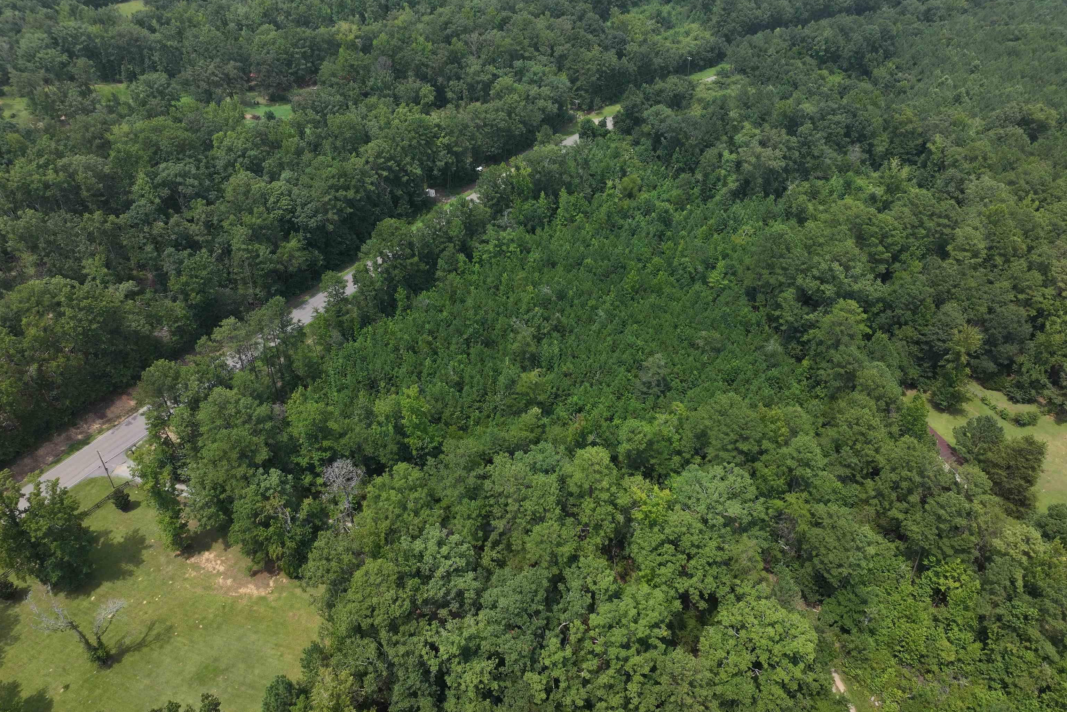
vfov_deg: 51.3
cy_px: 357
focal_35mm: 25
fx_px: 741
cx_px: 534
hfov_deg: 71.5
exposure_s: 1/2500
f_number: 2.8
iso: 100
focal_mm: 12.29
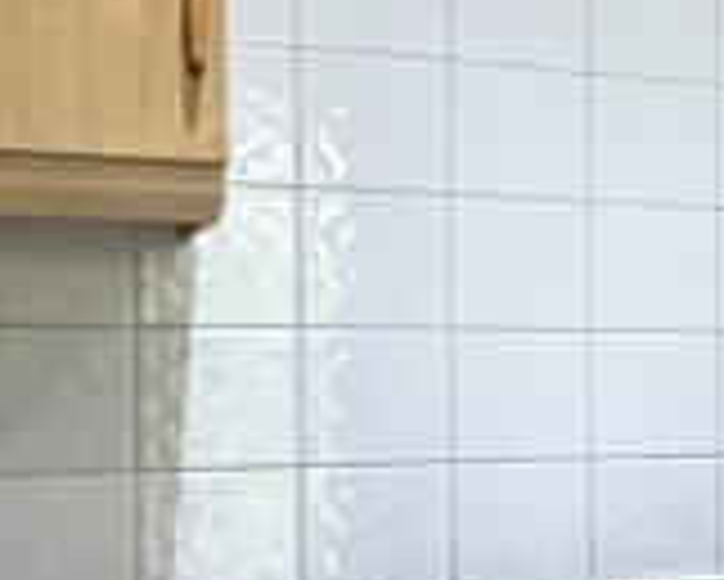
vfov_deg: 17.6
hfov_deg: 17.5
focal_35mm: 87
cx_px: 1327
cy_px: 396
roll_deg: +1.5
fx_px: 1865
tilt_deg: -0.6
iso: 500
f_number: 2.2
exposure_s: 1/60
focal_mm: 2.2
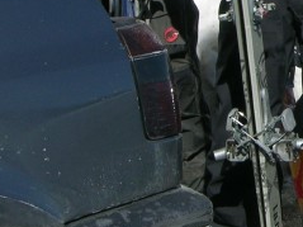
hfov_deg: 6.5
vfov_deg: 4.9
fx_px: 2625
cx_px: 426
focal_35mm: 300
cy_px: 22
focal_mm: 17.8
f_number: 7.4
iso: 50
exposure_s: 1/241
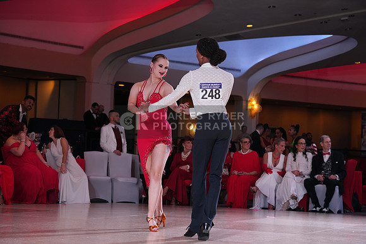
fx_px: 783
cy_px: 122
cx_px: 183
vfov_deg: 17.7
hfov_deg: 26.3
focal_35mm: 77
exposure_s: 1/200
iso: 1250
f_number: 5
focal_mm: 77
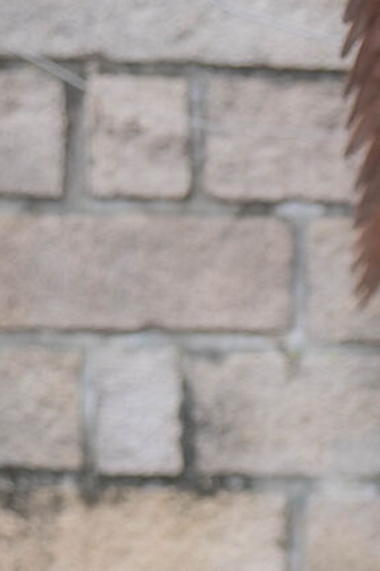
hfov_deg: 6.9
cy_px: 754
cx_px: 585
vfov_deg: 10.3
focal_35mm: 195
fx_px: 3090
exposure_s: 1/320
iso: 125
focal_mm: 46
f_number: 2.8
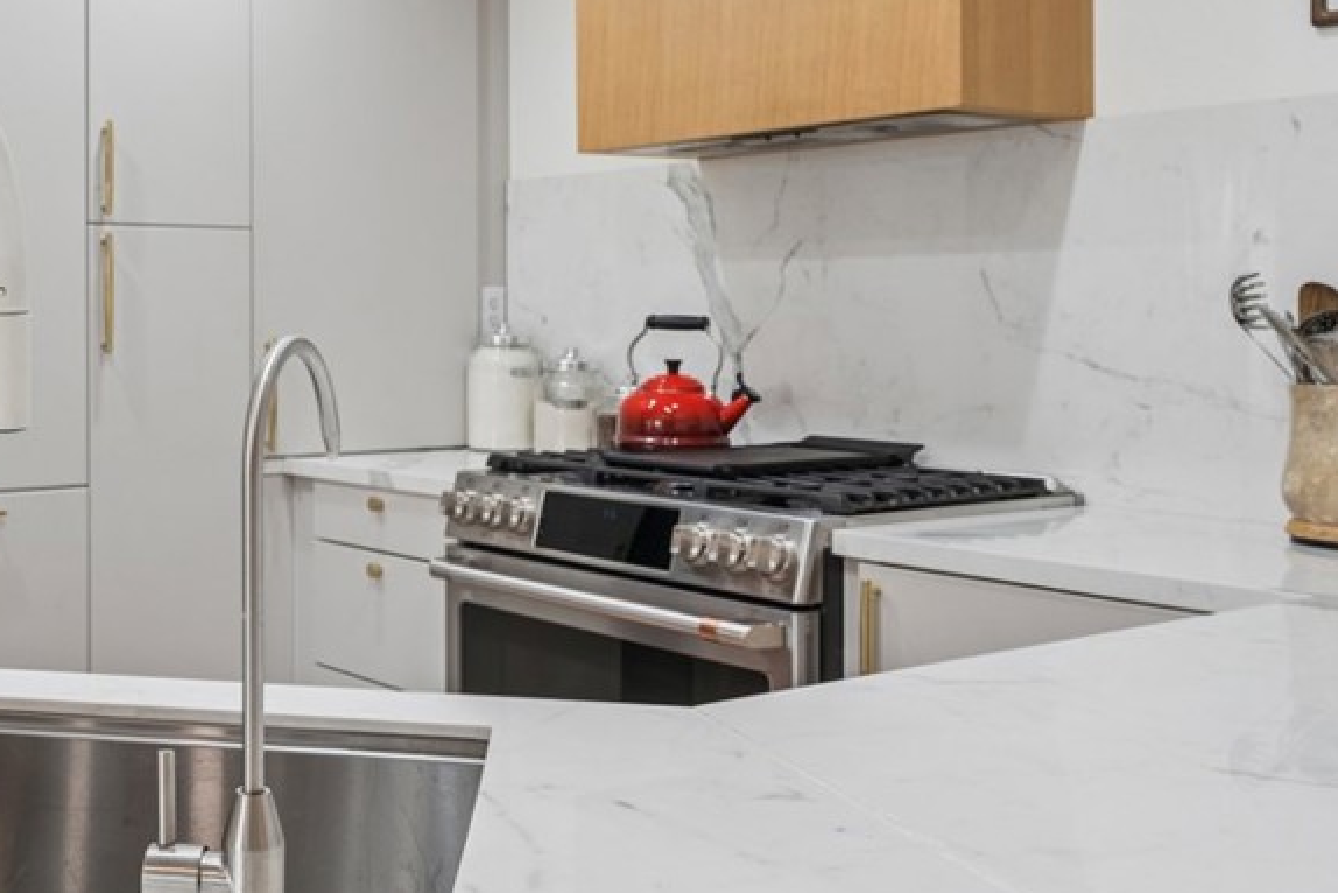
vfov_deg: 32.5
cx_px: 231
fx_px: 1524
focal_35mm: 41
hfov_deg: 44.6
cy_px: 342
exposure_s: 1/30
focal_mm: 23
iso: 400
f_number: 8
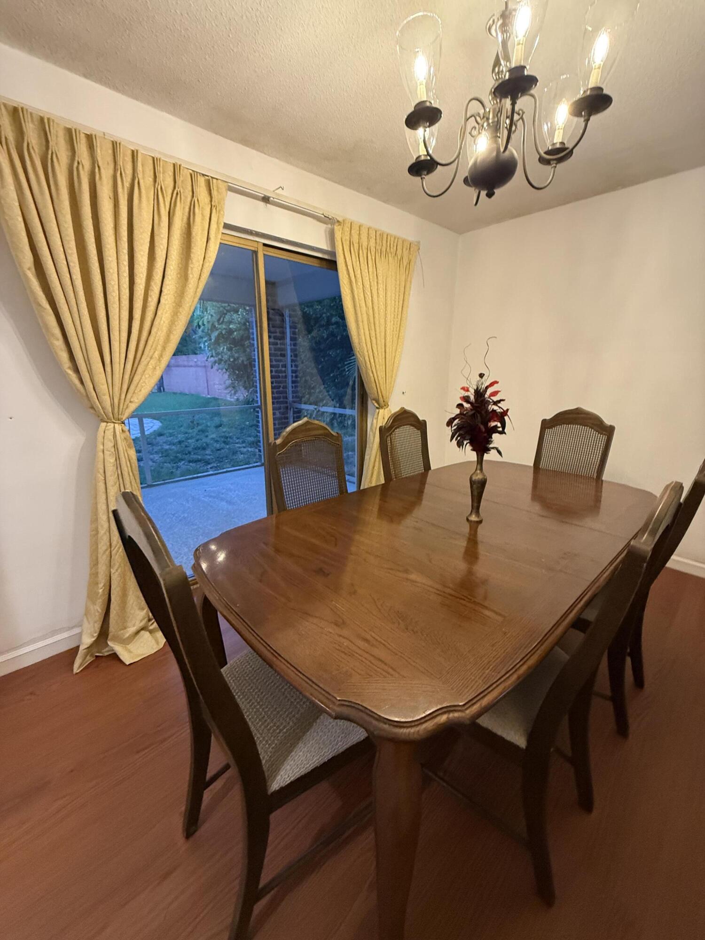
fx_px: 380
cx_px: 352
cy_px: 470
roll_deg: -0.1
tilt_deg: -13.7
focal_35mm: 14
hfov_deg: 85.7
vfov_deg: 102.1
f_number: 2.2
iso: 500
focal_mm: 2.22
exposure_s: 1/60
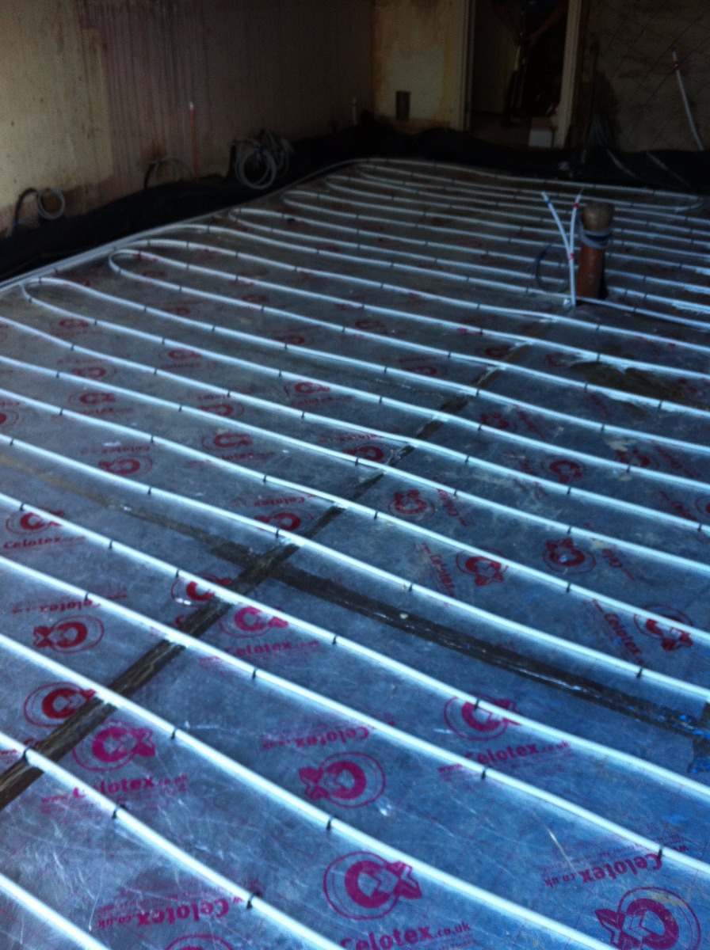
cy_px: 475
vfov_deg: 52.7
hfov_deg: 40.6
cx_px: 355
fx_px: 960
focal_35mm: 35
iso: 100
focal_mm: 3.85
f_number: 2.8
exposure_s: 1/60
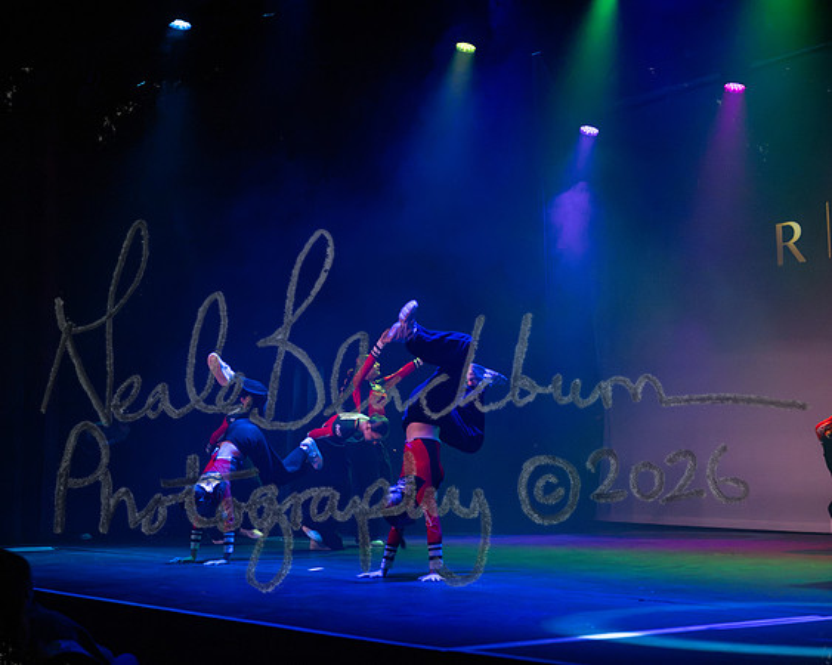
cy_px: 332
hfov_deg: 33.3
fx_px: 1387
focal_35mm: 56
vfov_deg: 27.0
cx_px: 359
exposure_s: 1/400
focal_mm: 50
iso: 6400
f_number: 5
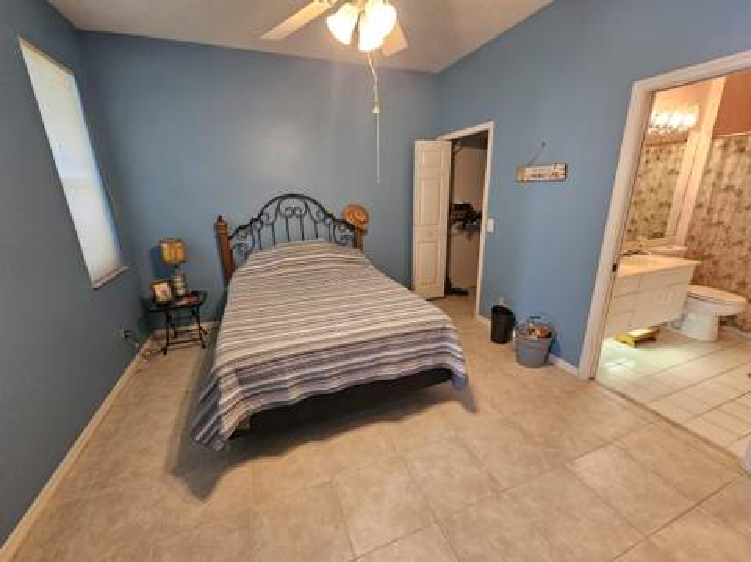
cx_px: 376
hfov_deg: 106.2
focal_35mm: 13
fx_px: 282
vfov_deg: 89.8
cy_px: 281
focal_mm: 2.2
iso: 400
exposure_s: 1/30
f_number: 2.2
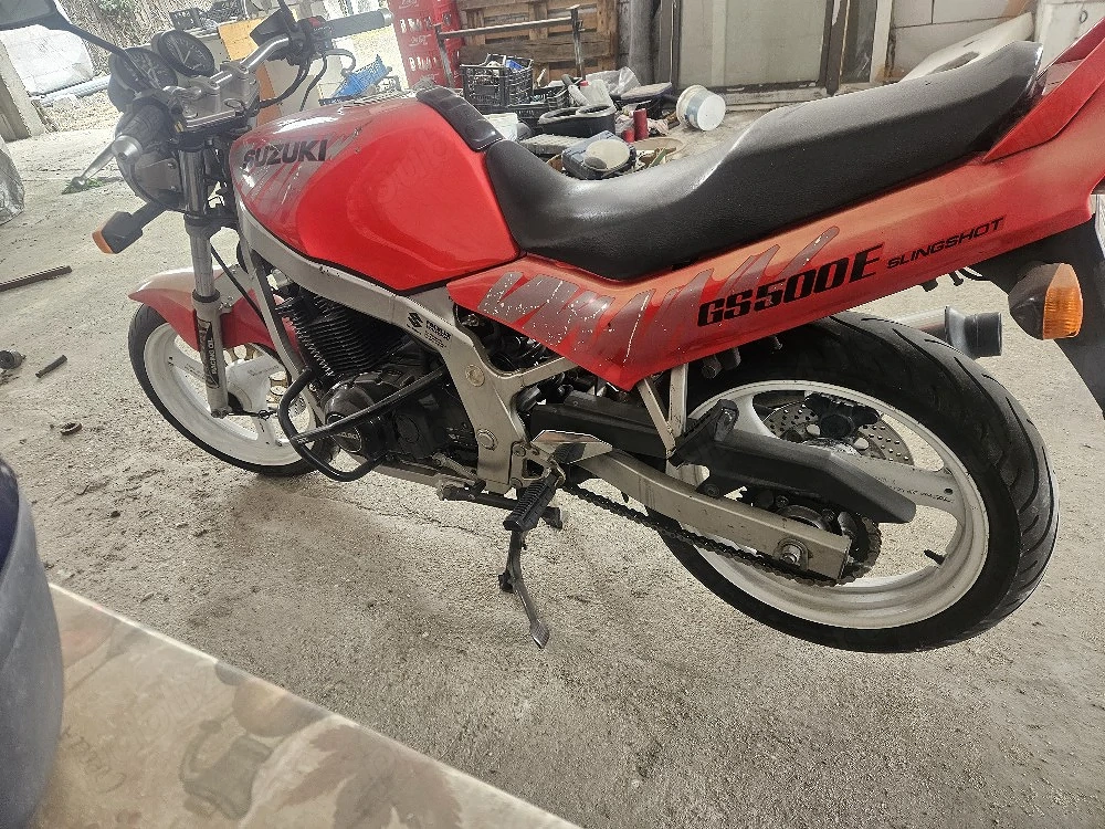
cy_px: 414
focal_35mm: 23
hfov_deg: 73.9
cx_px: 552
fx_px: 734
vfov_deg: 58.9
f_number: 1.8
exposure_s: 1/101
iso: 160
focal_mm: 5.4
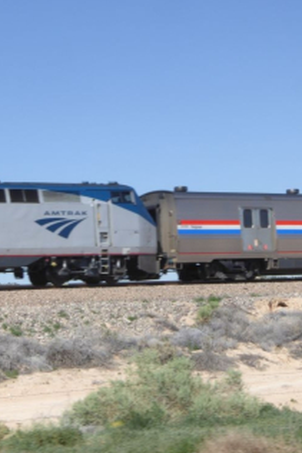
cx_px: 94
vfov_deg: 18.4
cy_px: 226
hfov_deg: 12.3
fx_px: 1395
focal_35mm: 111
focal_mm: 13.2
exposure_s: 1/500
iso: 100
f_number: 4.6
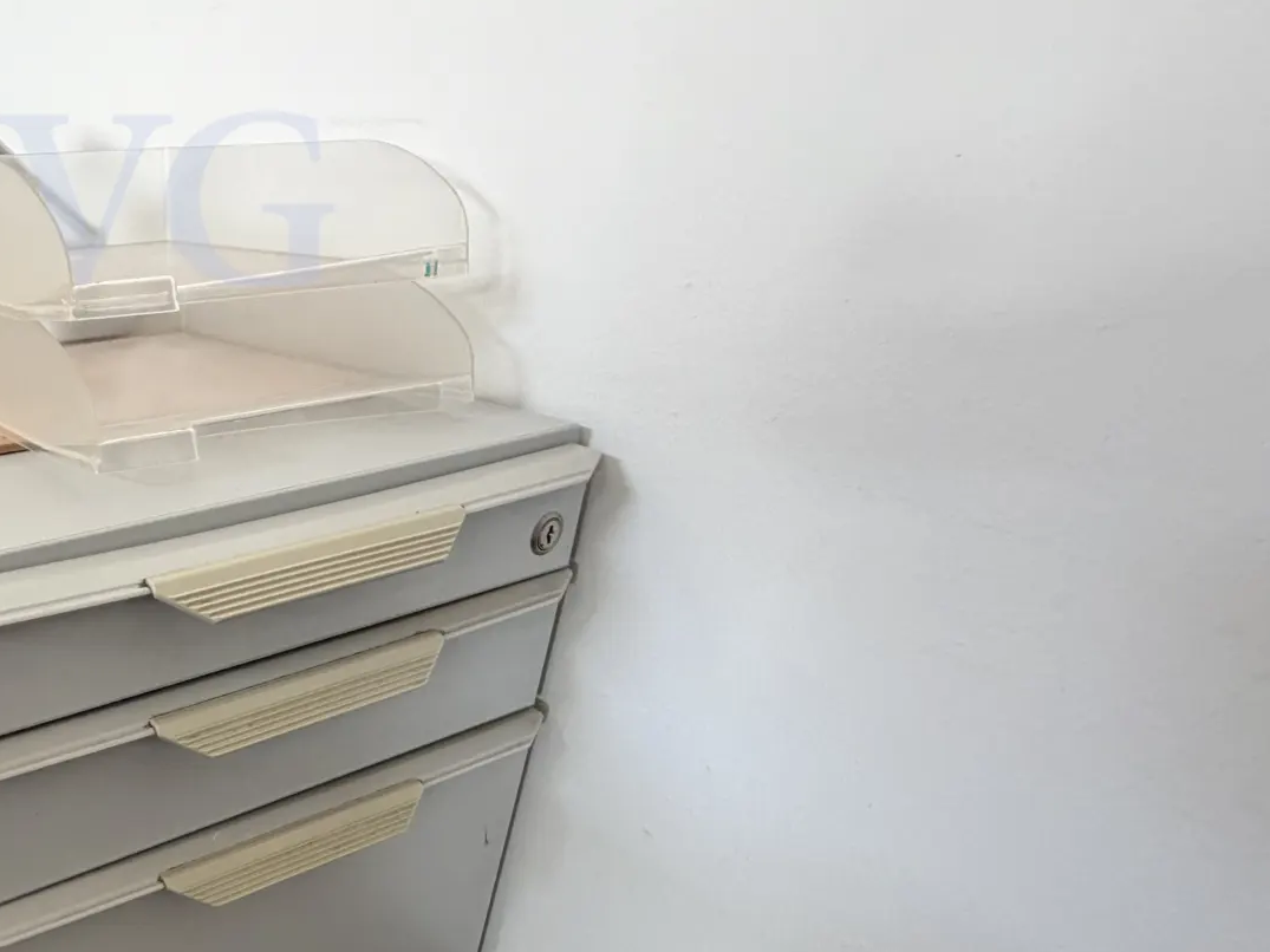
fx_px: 917
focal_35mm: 25
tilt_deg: -36.0
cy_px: 791
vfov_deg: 50.7
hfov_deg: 60.5
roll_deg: +4.5
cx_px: 165
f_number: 2.2
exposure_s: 1/121
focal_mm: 2.22
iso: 250
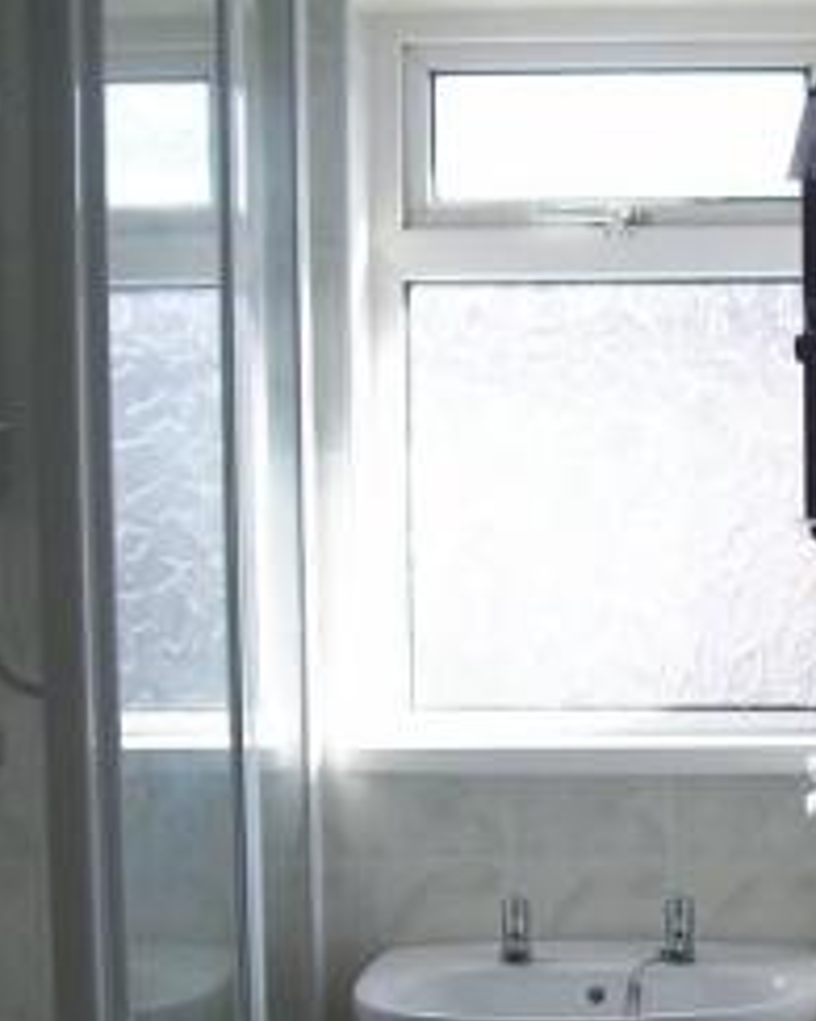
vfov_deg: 22.5
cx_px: 609
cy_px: 776
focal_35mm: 84
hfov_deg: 18.2
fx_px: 2537
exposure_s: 1/119
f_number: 2.7
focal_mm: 6
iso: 80
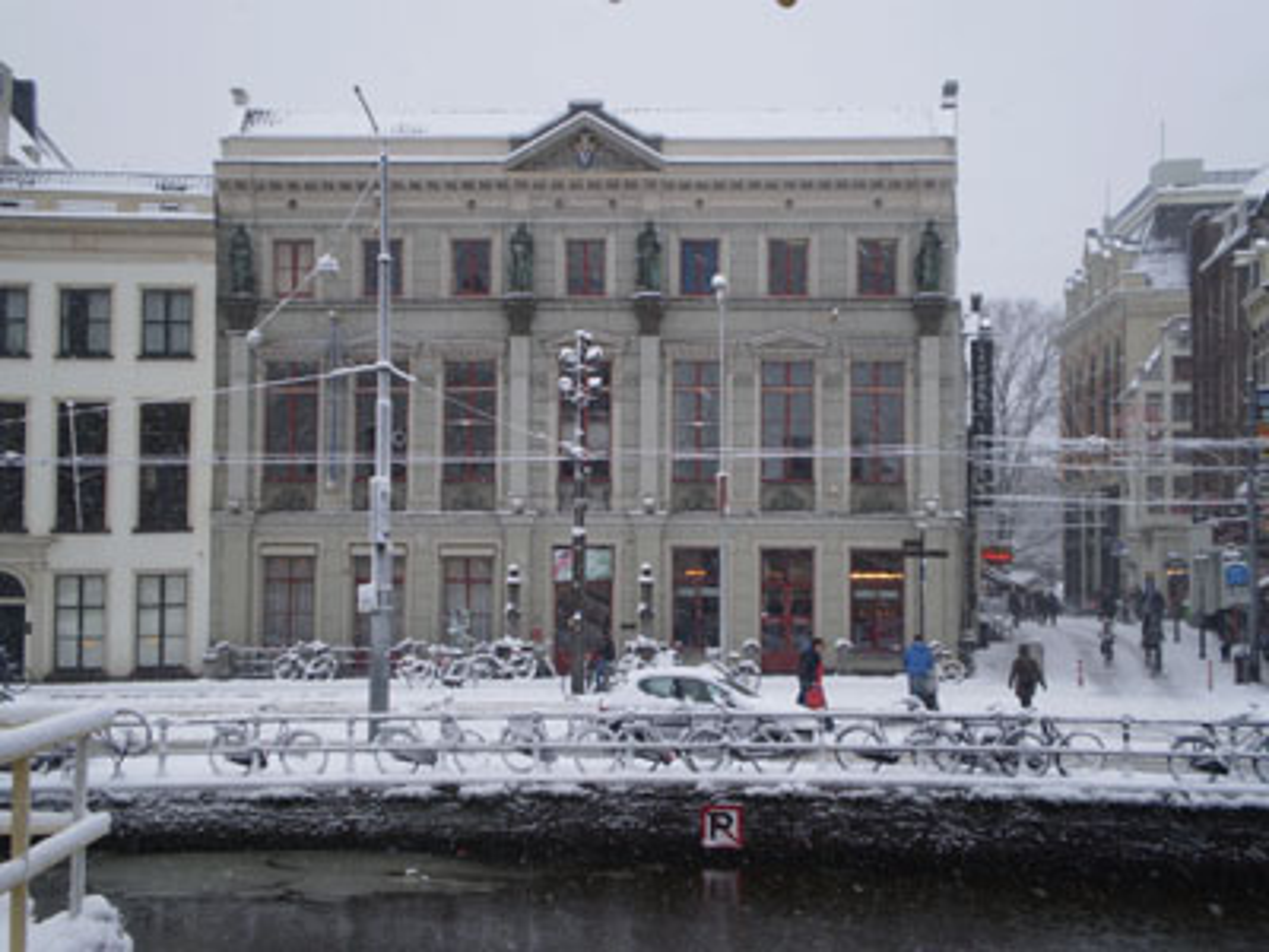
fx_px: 1943
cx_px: 634
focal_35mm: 53
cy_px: 476
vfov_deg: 27.5
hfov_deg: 36.2
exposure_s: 1/160
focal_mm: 9.3
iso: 64
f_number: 3.9
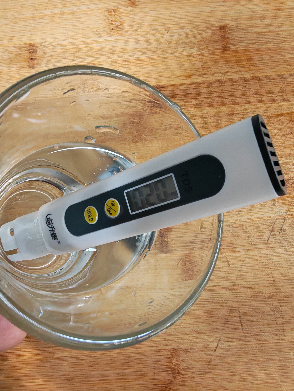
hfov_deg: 51.4
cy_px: 196
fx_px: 306
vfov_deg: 65.3
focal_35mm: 27
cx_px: 147
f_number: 2.2
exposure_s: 1/50
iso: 400
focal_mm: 1.96
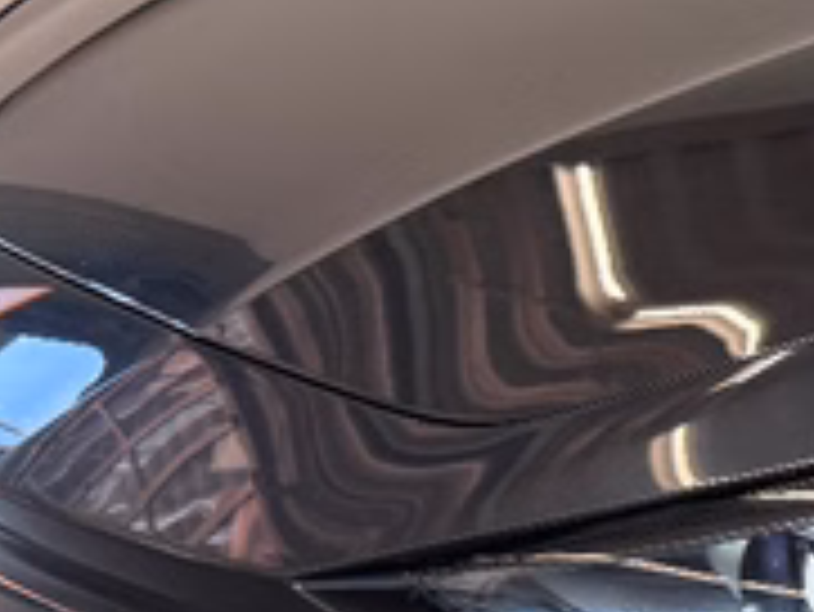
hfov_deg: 15.9
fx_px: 2494
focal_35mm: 106
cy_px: 410
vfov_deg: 14.0
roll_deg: +0.2
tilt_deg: -19.0
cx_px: 1435
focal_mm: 6.76
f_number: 1.78
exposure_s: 1/100
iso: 125
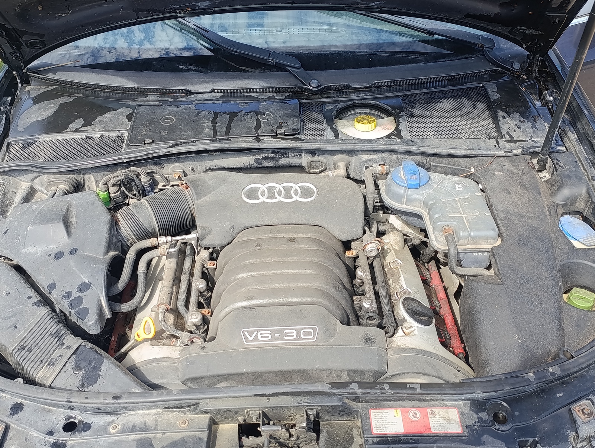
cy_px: 224
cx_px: 298
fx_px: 603
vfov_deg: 40.8
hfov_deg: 52.6
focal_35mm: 35
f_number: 1.65
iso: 50
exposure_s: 1/150
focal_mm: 6.11
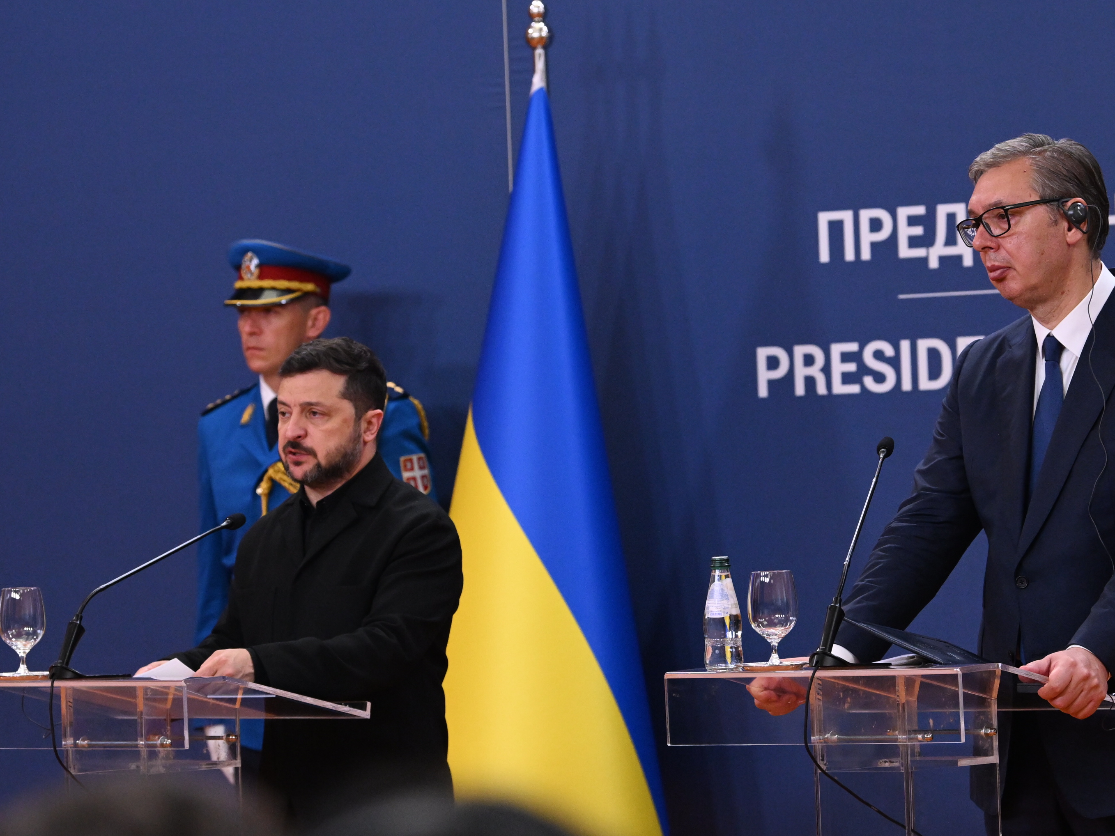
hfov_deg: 9.4
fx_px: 6764
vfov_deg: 7.1
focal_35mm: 210
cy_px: 419
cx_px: 609
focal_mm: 122
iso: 3200
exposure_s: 1/500
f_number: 4
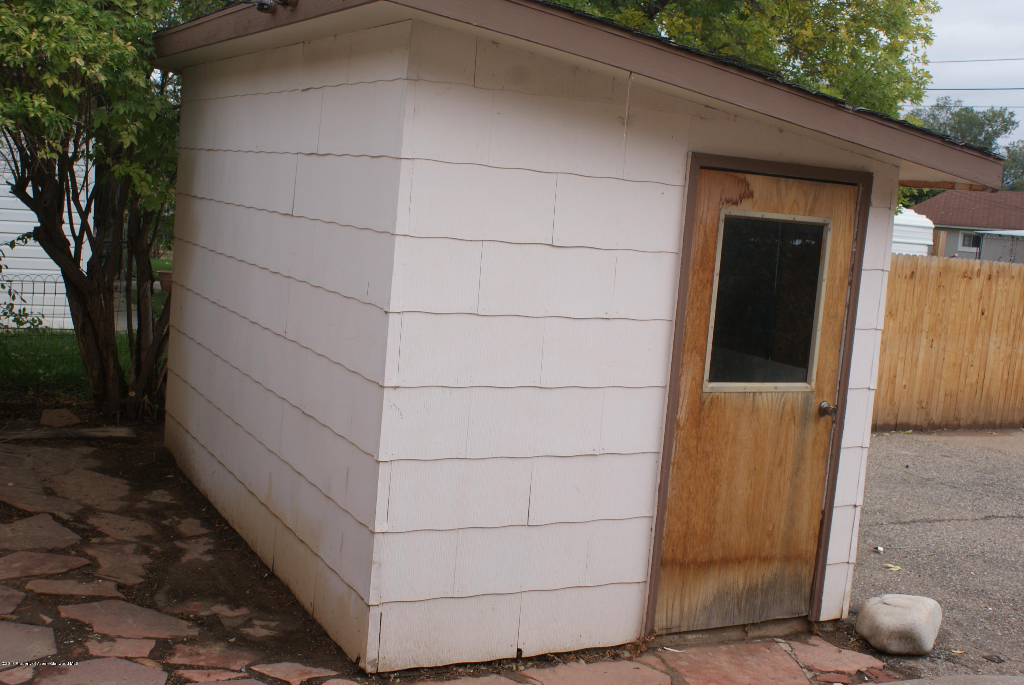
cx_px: 512
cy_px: 342
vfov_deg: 32.0
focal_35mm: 42
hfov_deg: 46.3
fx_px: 1196
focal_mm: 28
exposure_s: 1/125
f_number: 7.1
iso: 100
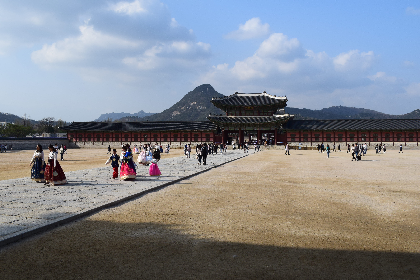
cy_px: 140
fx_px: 367
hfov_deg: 59.5
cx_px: 210
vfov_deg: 41.7
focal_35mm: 32
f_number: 11
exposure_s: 1/500
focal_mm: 21
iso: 360
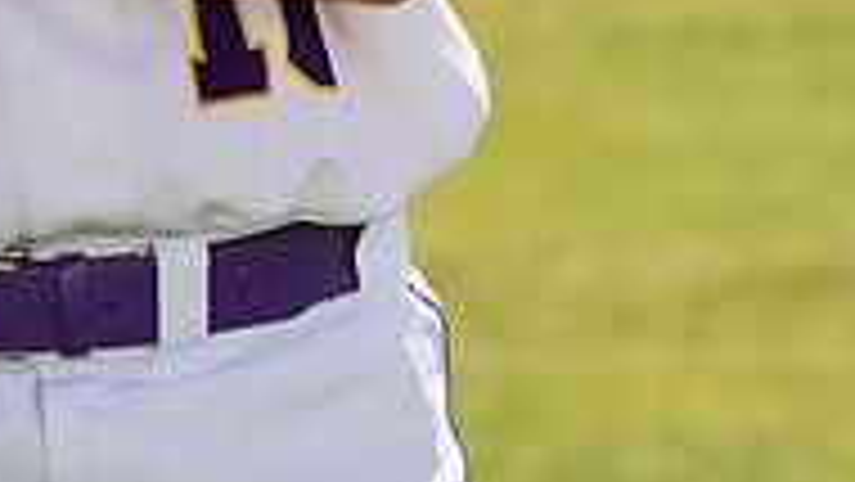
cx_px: 76
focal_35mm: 799
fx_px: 18119
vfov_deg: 1.5
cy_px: -554
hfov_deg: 2.7
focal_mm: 250
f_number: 8
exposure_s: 1/250
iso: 100
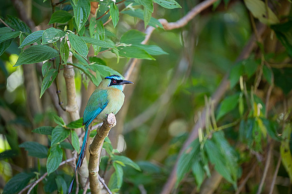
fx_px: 3080
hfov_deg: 5.4
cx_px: 146
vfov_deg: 3.6
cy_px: 97
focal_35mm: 380
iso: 800
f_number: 4
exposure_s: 1/320
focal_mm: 380
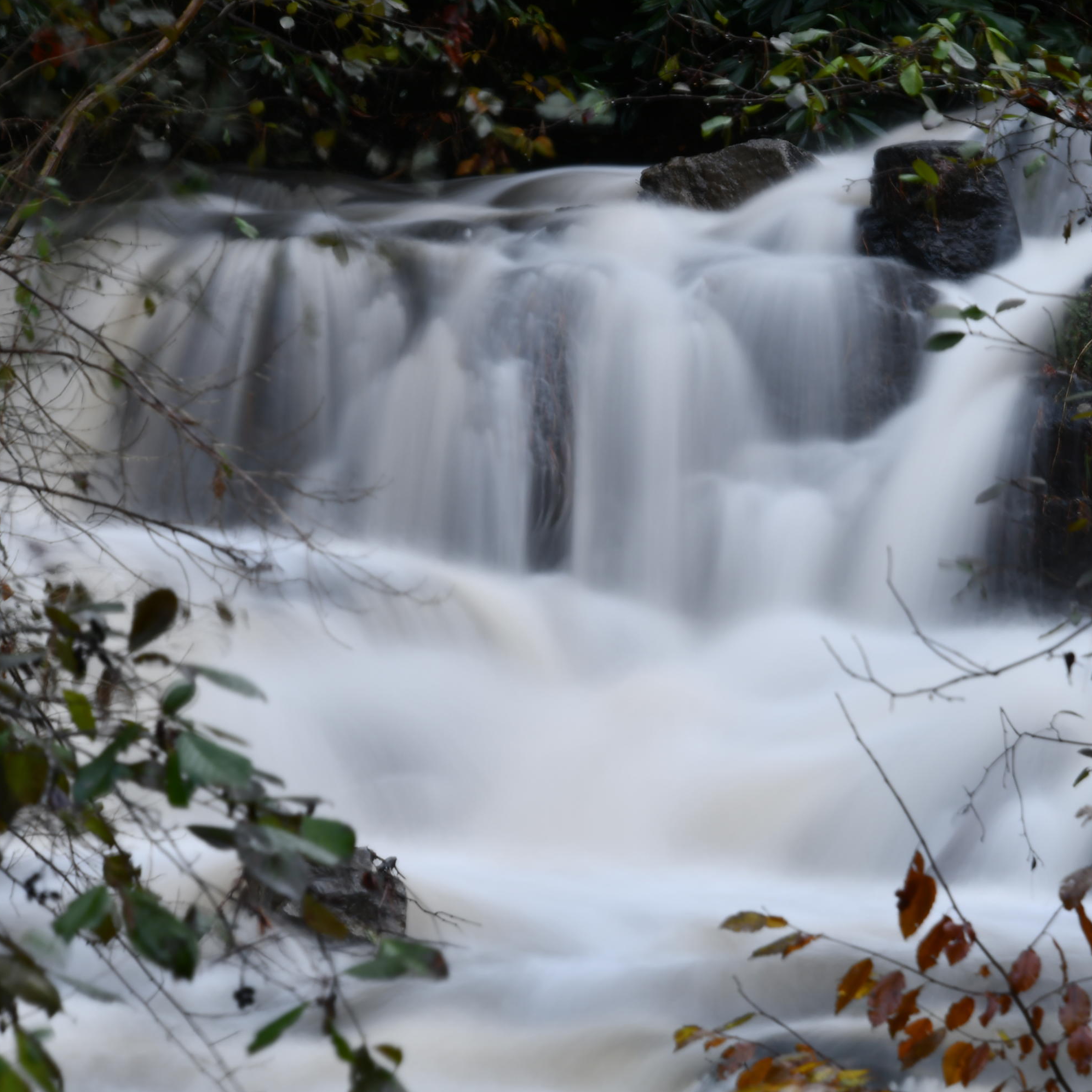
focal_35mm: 211
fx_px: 7531
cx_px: 709
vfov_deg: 8.3
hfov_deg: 8.3
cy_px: 547
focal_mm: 110
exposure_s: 4
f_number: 18
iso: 100
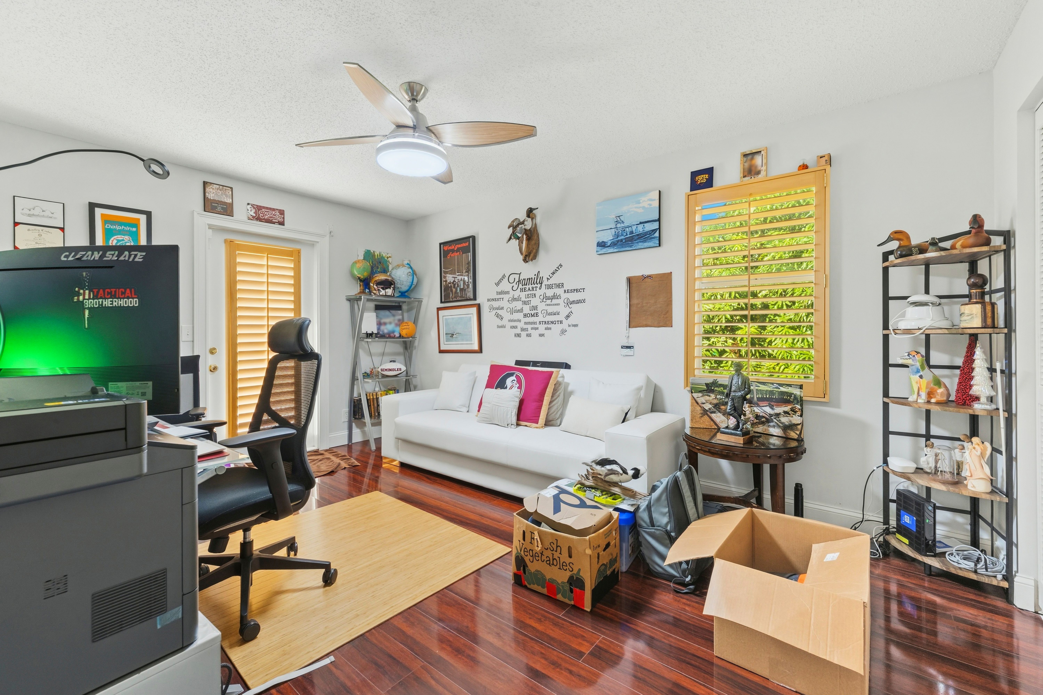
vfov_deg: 81.2
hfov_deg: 104.3
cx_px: 522
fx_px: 406
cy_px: 348
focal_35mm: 14
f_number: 9
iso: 250
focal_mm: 14
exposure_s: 1
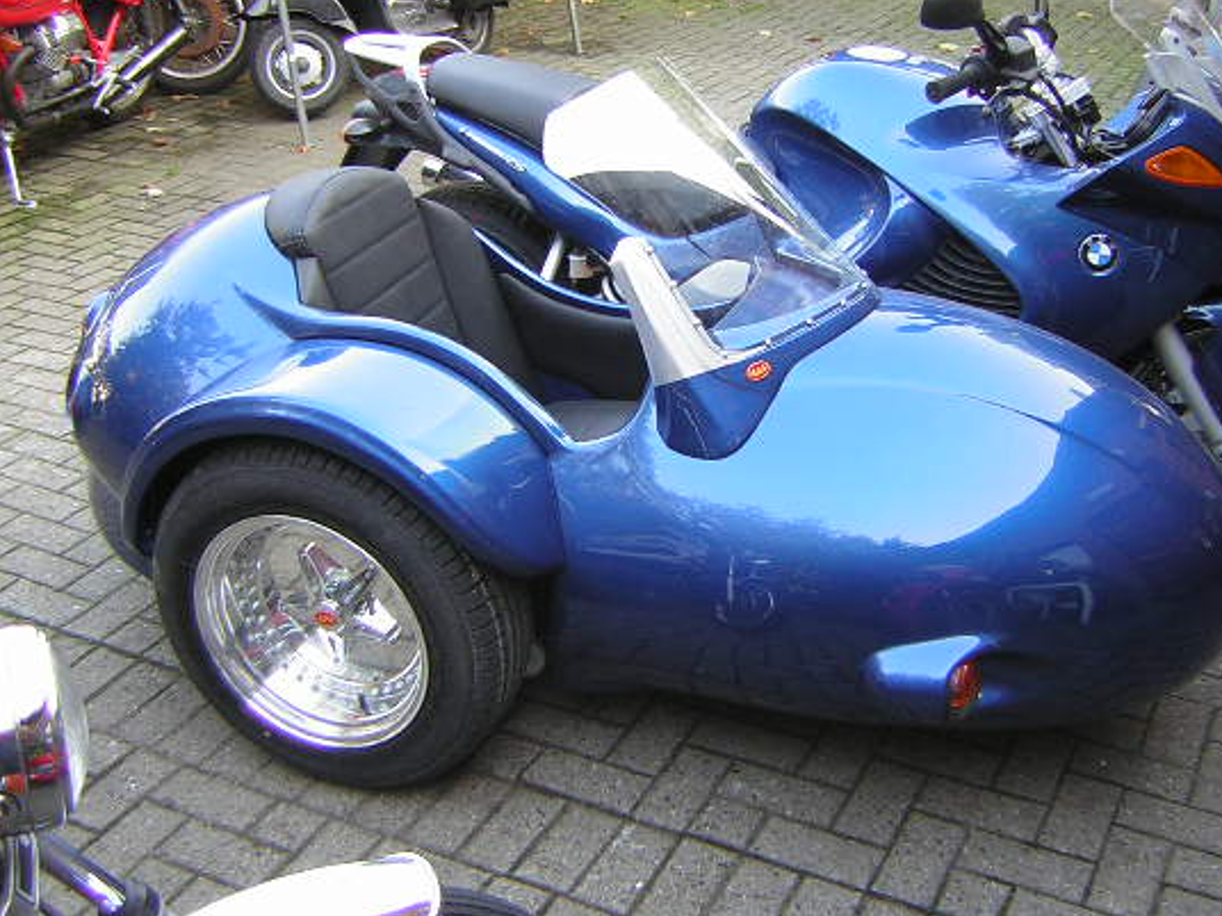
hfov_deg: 43.7
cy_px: 410
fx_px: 1518
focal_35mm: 43
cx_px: 727
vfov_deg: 33.6
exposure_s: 1/26.3
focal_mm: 4.7
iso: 50
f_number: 2.6
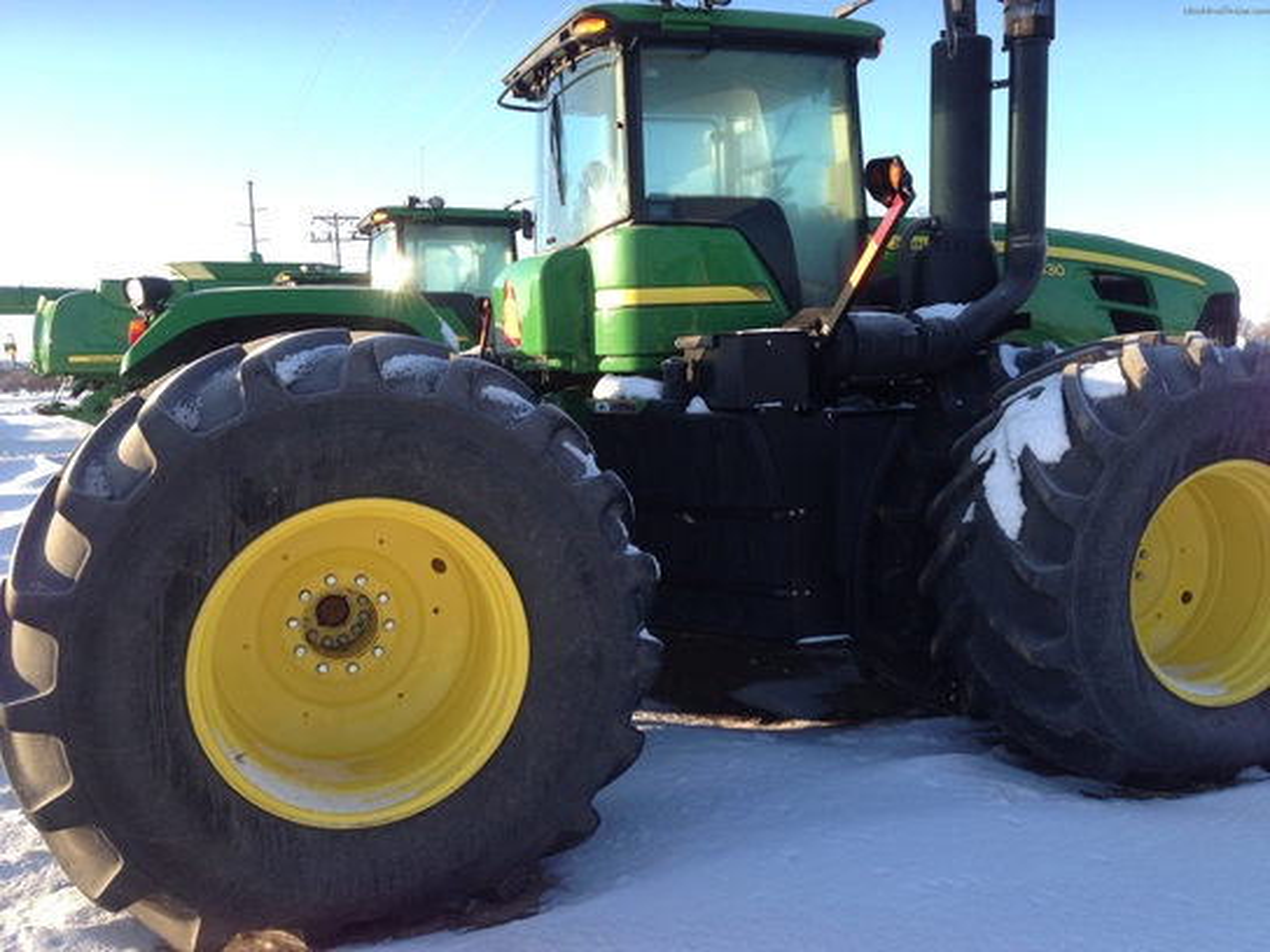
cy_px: 476
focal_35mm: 33
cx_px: 635
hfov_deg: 55.4
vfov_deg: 42.9
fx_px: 1211
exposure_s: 1/411
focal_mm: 4.13
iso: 50
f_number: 2.4
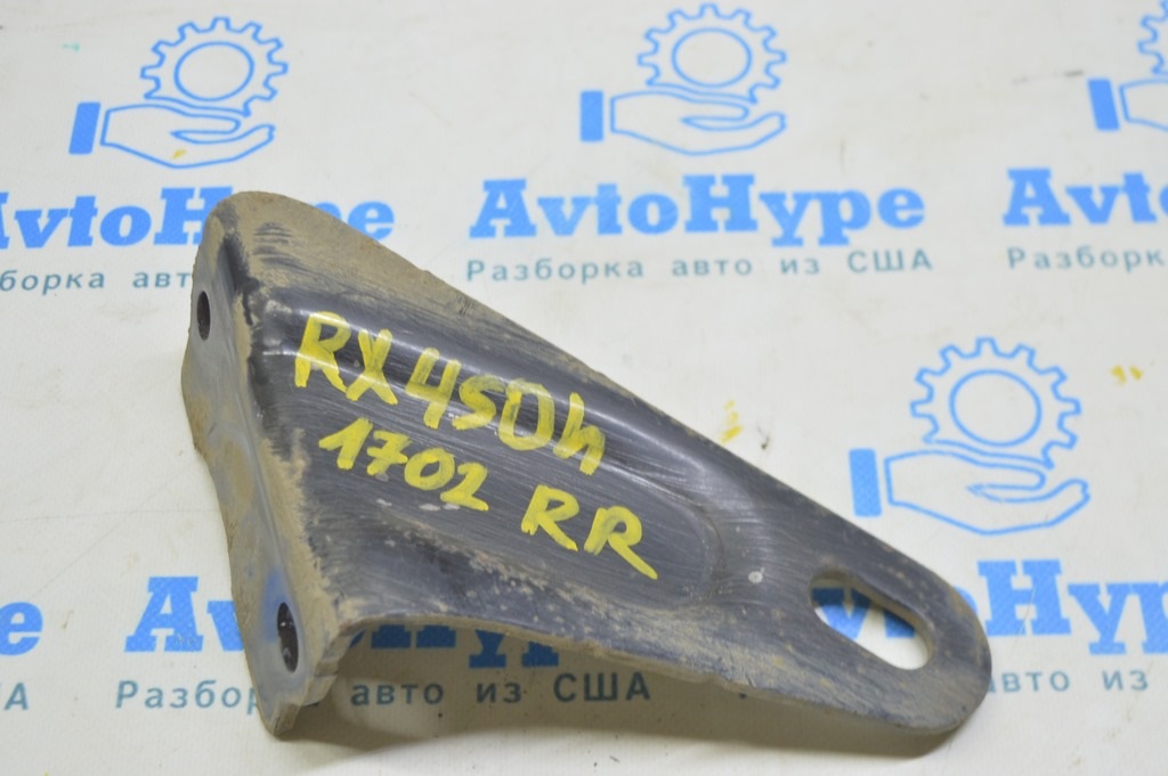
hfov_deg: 35.1
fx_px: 1848
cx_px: 584
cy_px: 388
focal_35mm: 57
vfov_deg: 23.7
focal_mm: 38
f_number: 5.6
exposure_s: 1/20
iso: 400
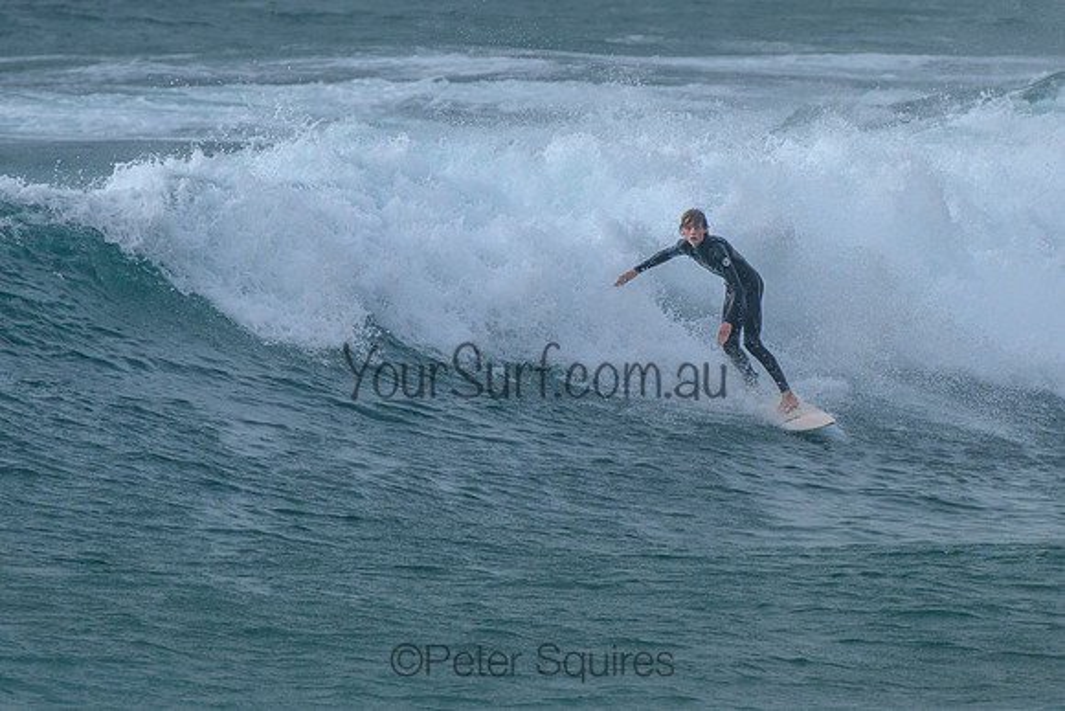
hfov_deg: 3.7
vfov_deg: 2.5
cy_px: 323
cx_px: 733
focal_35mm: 550
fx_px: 16283
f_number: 9
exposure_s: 1/2000
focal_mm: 400
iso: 500
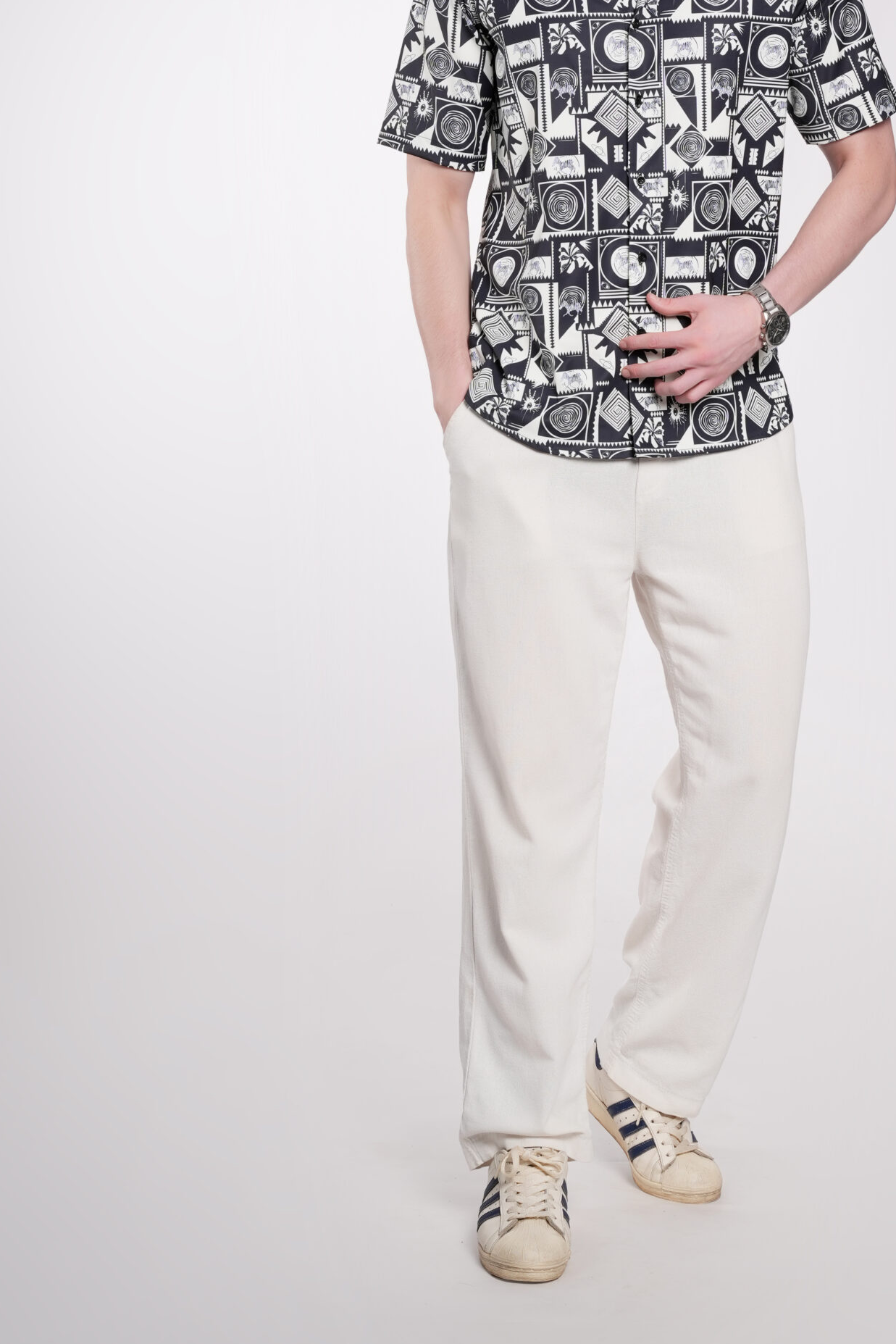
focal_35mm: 70
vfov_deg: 28.6
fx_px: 2617
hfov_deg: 19.4
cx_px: 585
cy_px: 433
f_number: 8
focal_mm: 50.8
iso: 200
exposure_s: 1/160
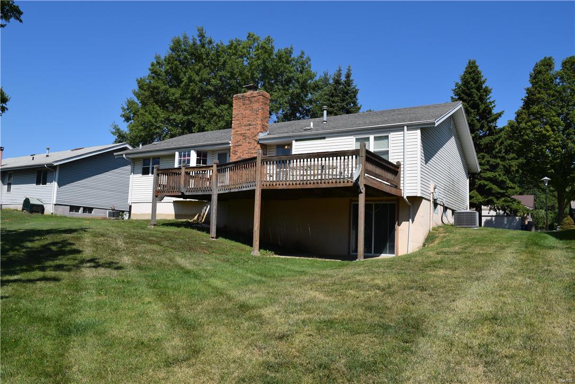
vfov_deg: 47.9
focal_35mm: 27
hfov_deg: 67.4
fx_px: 431
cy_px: 192
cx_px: 288
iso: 200
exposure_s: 1/400
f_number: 10
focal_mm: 18
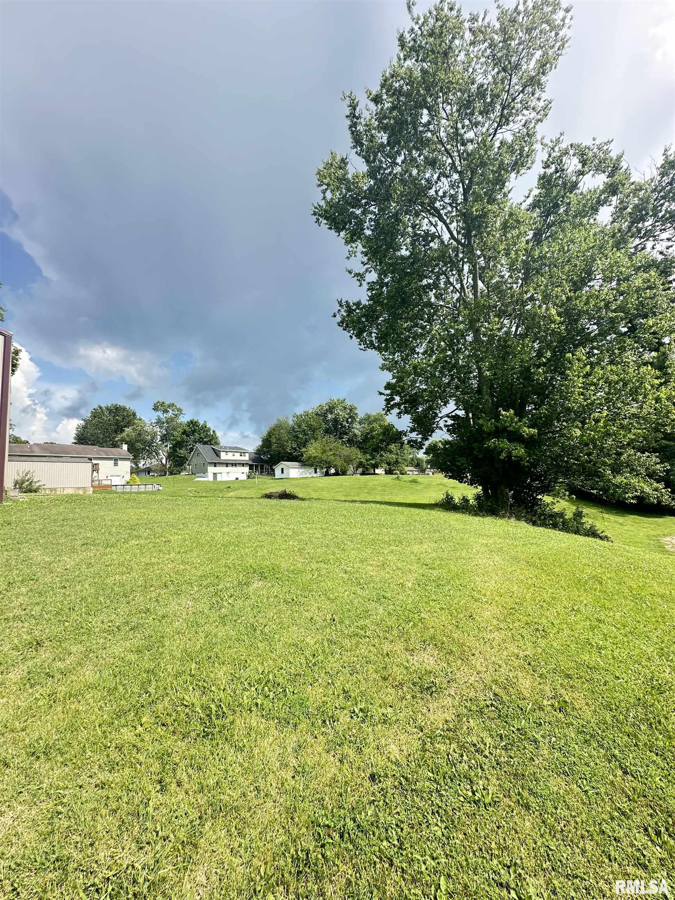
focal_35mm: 14
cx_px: 338
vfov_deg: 102.1
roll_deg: +3.3
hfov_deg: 85.7
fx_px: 364
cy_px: 450
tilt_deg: +8.0
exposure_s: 1/413
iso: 40
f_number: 2.2
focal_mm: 2.22
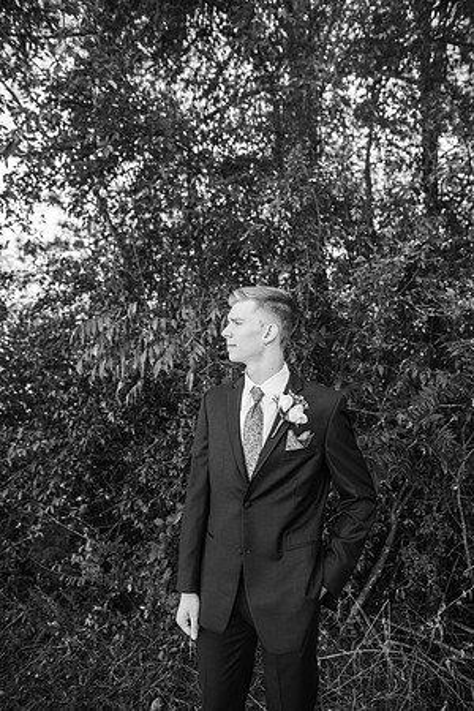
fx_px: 474
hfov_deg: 53.1
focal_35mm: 24
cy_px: 356
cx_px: 237
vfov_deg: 73.7
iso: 200
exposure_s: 1/400
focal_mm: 24
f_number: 2.8
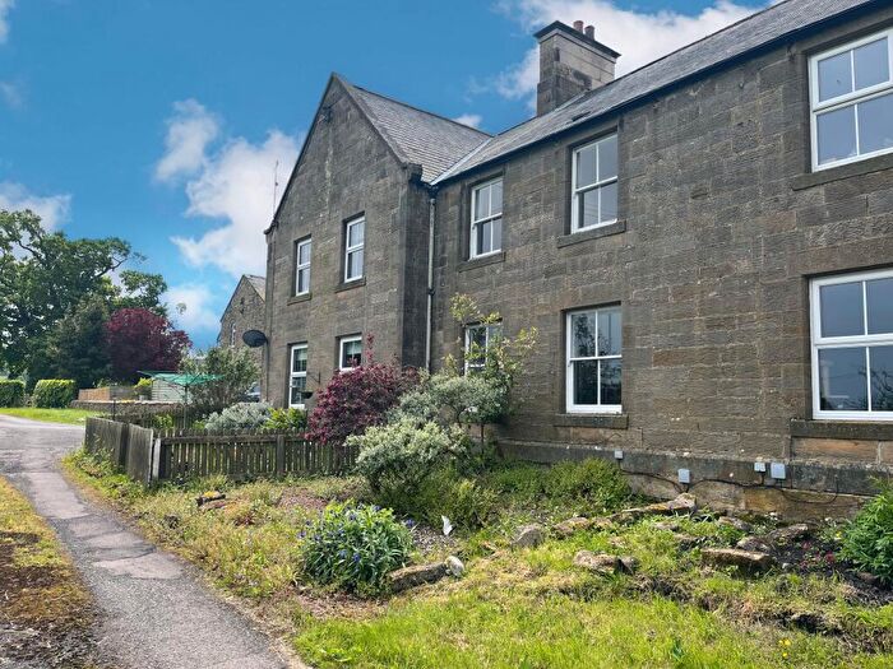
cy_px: 334
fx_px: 671
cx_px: 446
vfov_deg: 53.1
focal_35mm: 26
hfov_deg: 67.3
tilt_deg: +5.8
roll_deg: -1.0
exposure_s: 1/2899
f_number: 1.6
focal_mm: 5.1
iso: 50
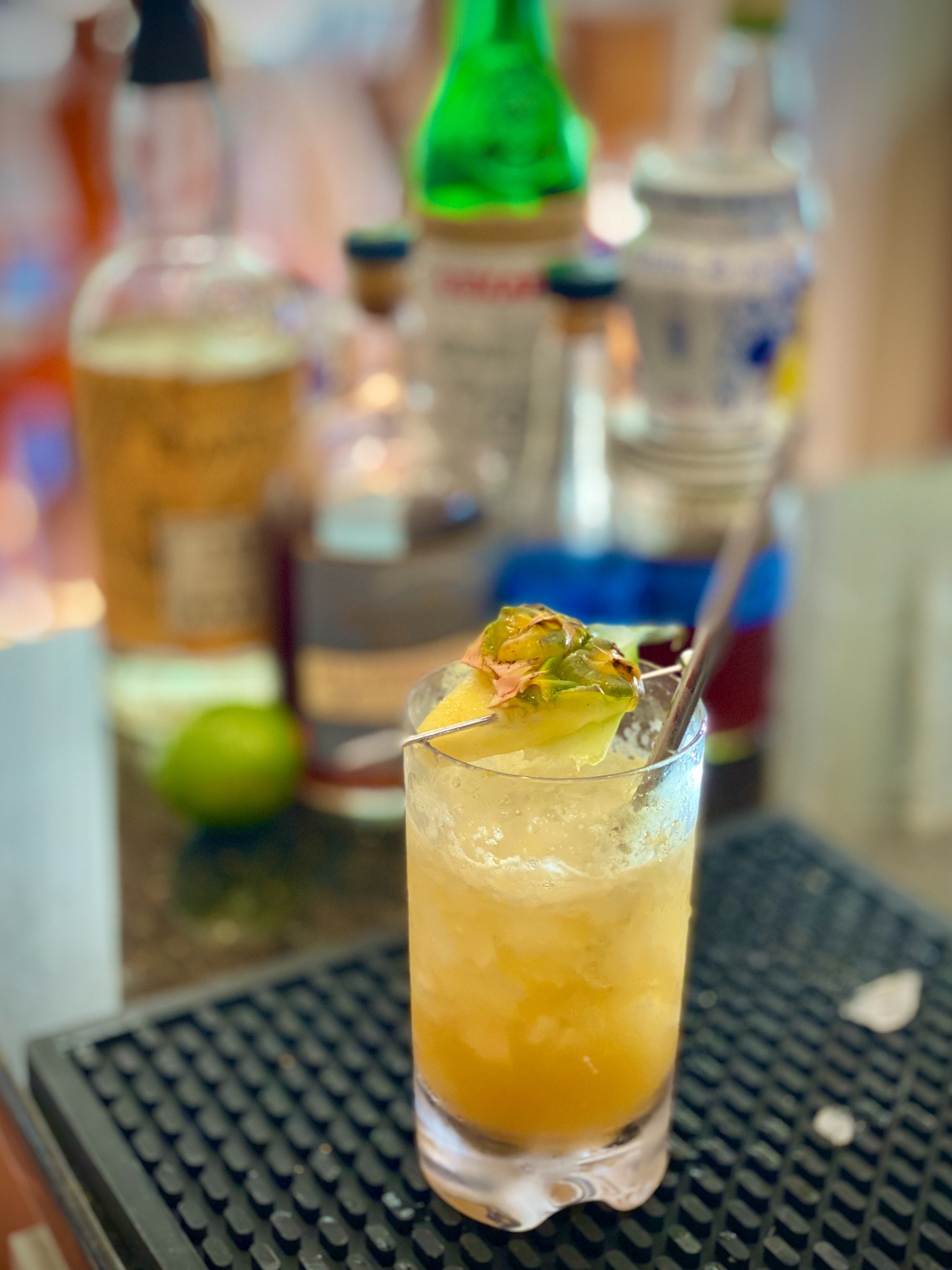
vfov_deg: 36.8
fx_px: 1907
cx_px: 476
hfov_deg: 28.0
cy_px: 635
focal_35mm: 52
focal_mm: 6
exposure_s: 1/60
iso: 160
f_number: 2
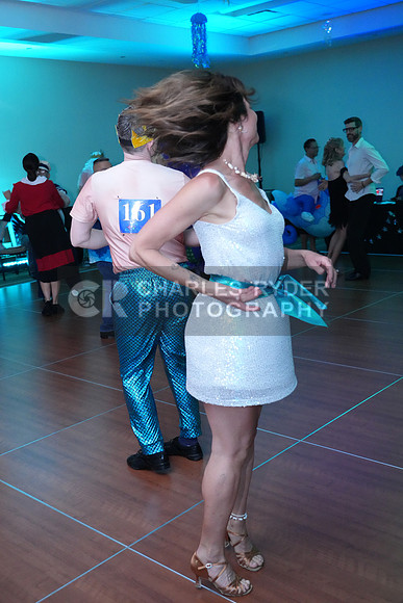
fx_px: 621
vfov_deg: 51.9
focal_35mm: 37
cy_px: 302
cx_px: 202
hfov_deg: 36.0
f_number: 4
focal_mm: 37
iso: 8000
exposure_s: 1/200
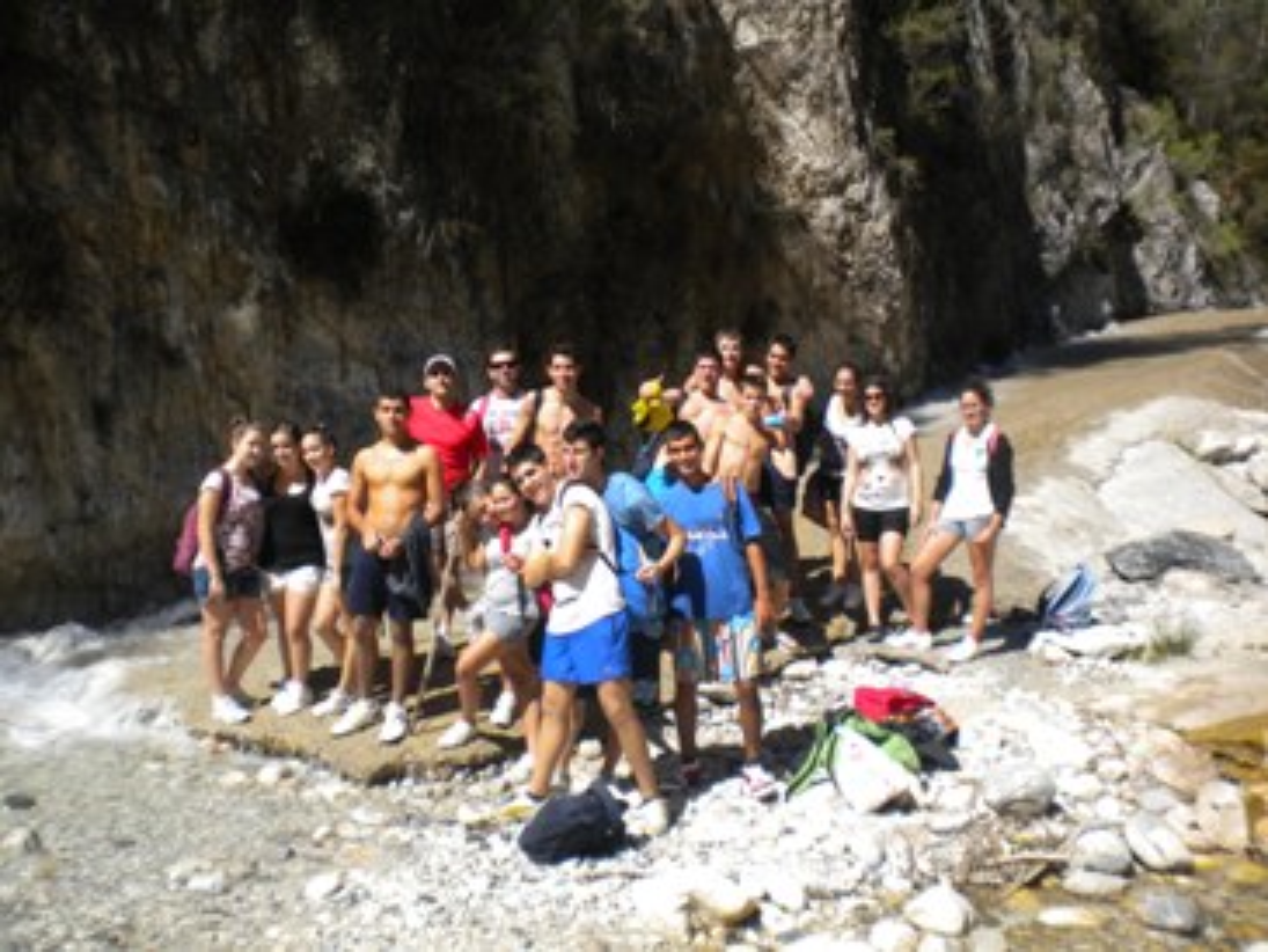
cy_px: 476
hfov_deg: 52.6
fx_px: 1282
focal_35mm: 35
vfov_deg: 40.7
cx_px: 634
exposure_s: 1/536
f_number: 4.6
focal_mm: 6.3
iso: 80
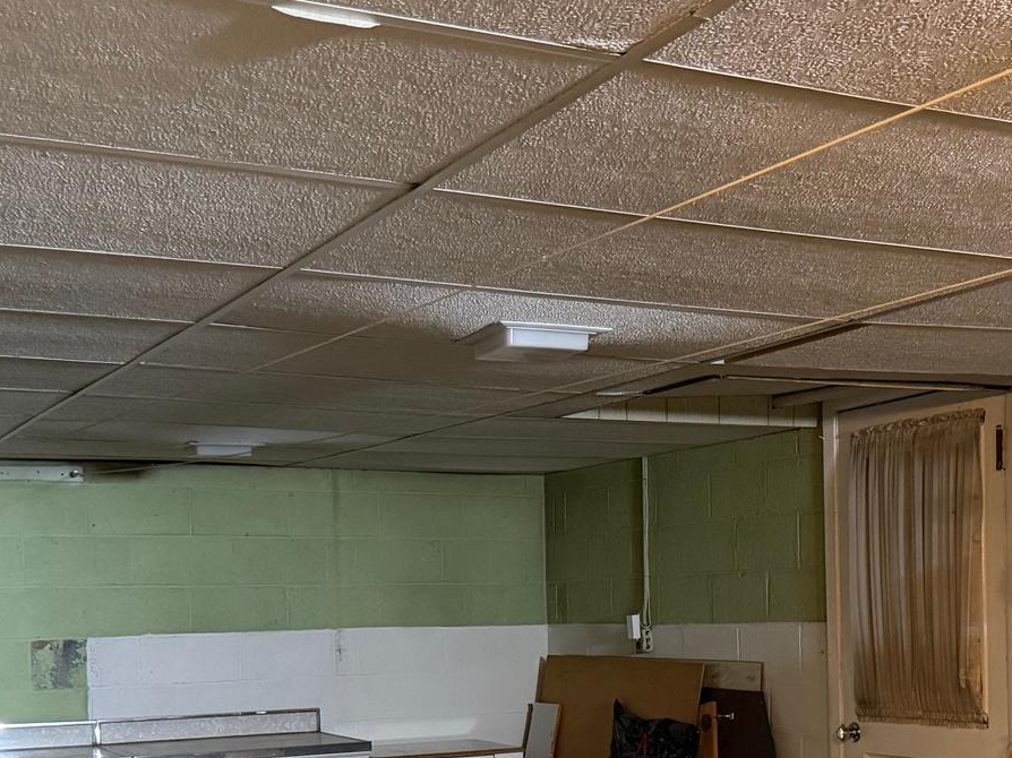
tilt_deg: -2.6
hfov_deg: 34.7
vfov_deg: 25.8
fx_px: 1607
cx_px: 640
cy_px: 670
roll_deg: +1.2
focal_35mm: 55
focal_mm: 6.76
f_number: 1.78
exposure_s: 1/30
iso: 1000
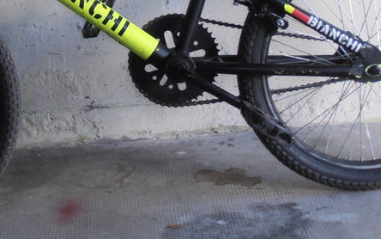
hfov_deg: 19.8
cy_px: 12
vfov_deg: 12.4
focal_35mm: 105
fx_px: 1091
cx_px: 133
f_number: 4.2
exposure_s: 1/40
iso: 100
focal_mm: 7.87
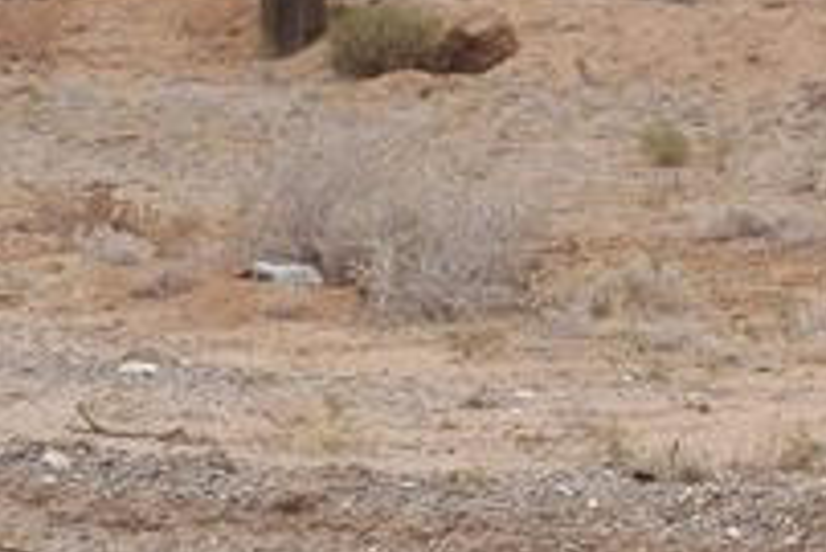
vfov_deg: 5.4
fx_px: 5901
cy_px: 298
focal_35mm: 257
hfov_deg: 8.0
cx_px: 568
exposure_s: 1/1600
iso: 125
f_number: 4
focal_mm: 8.9
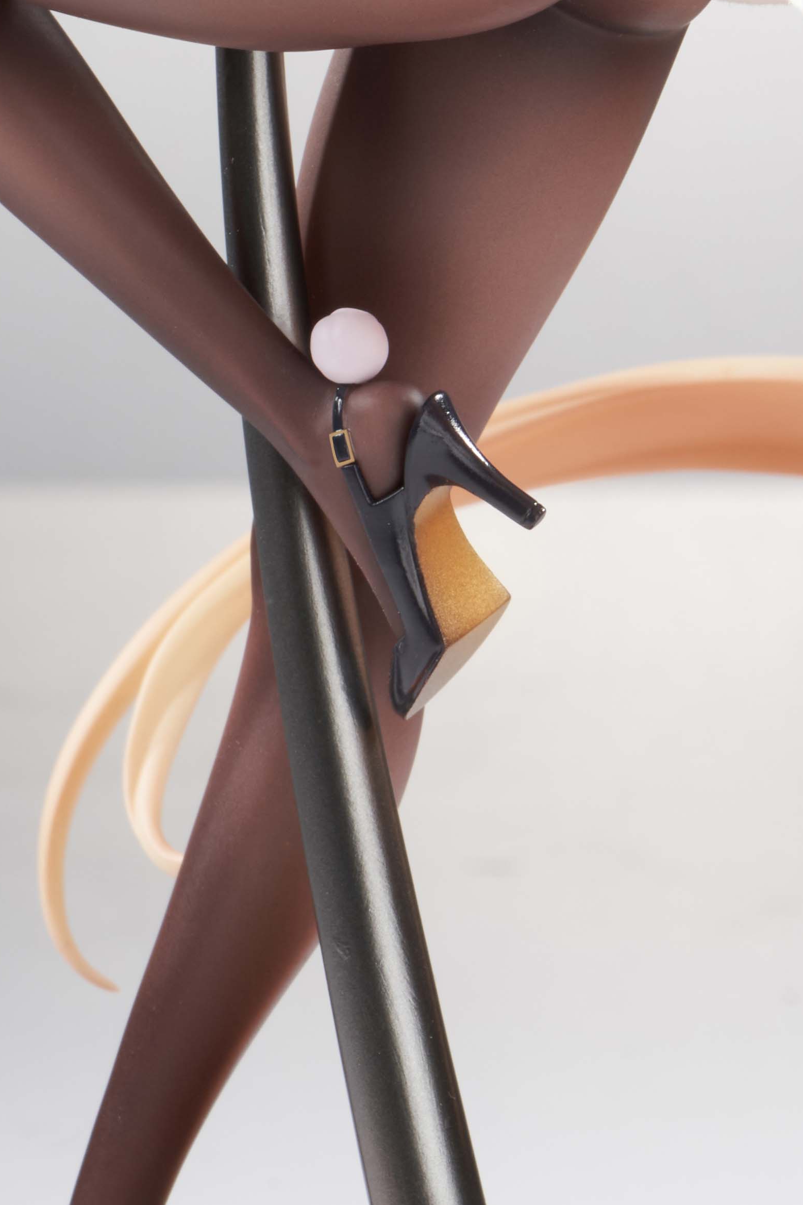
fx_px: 12245
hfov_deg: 3.8
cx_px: 653
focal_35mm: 366
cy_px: -8
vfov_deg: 5.6
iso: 100
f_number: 16
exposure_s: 1/13
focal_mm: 90
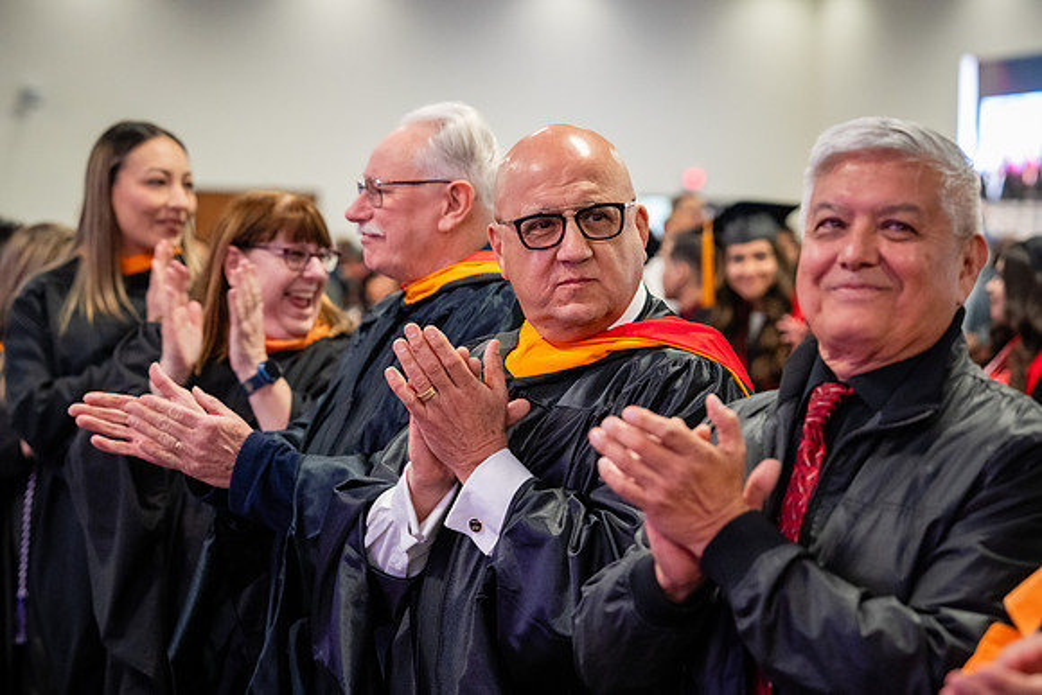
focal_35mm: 94
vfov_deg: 14.6
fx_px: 2711
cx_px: 541
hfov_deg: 21.8
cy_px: 324
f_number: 2.8
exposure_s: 1/160
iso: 2500
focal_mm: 70
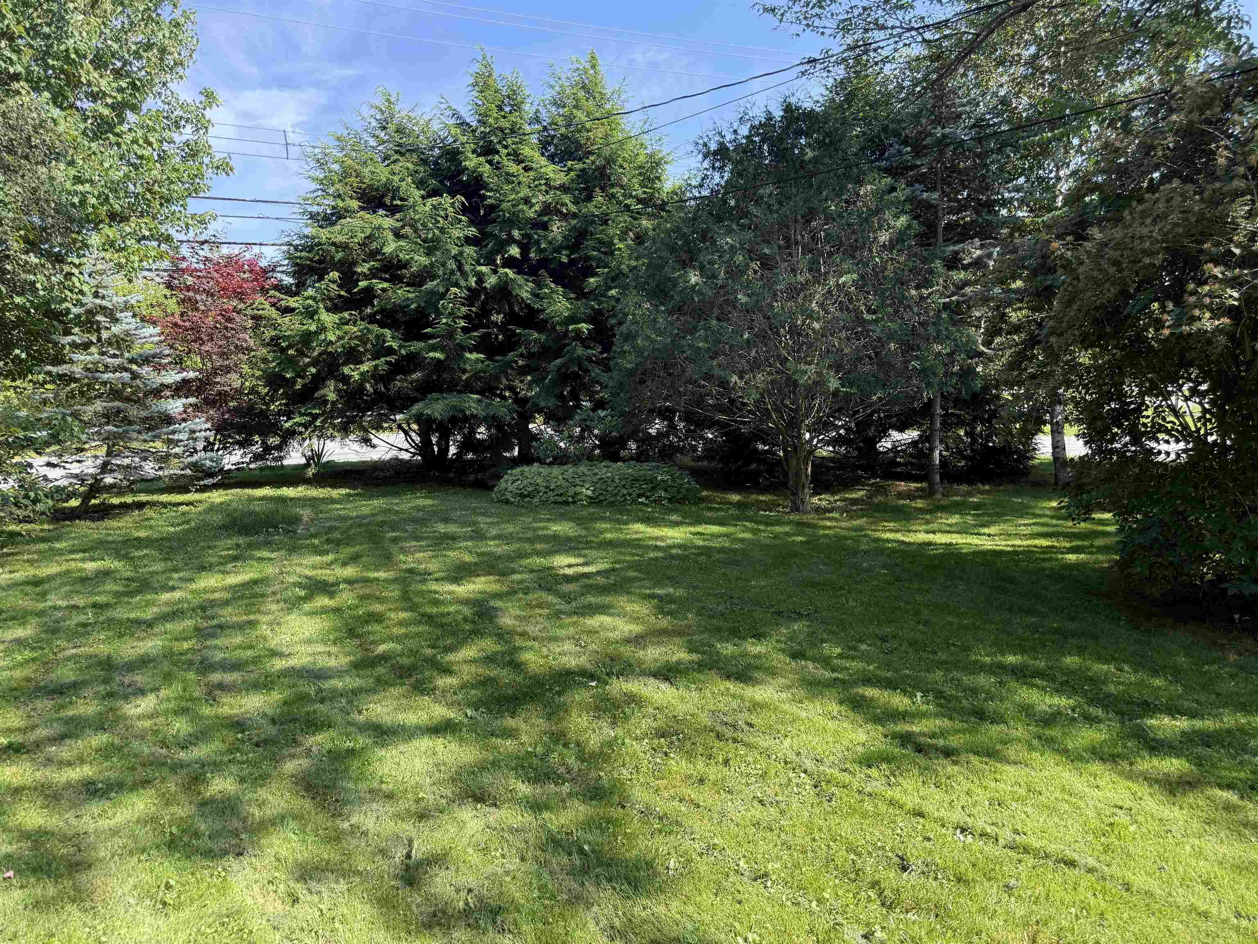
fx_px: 872
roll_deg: +0.8
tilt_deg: -5.2
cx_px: 629
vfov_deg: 56.8
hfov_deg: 71.6
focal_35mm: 24
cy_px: 472
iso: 100
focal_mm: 6.76
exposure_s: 1/831
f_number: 1.78
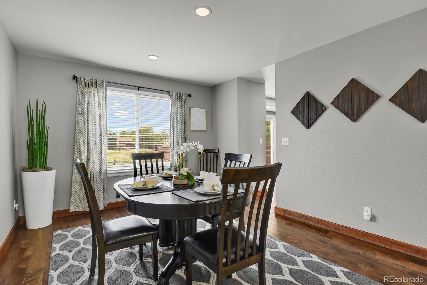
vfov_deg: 70.4
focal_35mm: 17
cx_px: 214
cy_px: 142
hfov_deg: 93.3
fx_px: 202
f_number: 8
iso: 2200
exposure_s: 1/20
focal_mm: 17
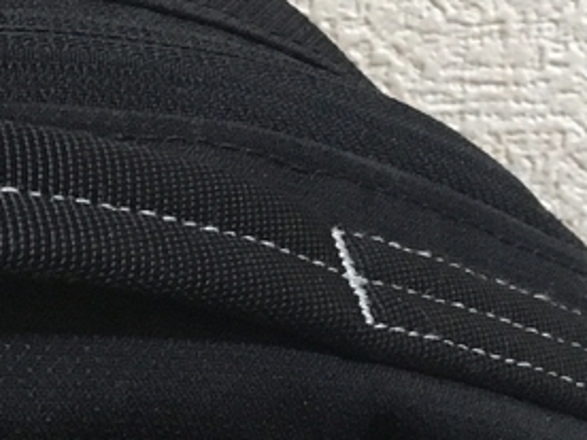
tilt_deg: -13.4
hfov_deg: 14.4
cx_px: -330
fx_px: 2137
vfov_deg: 11.7
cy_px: 342
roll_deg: +2.8
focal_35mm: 126
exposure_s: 1/20
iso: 200
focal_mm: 4.15
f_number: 2.2
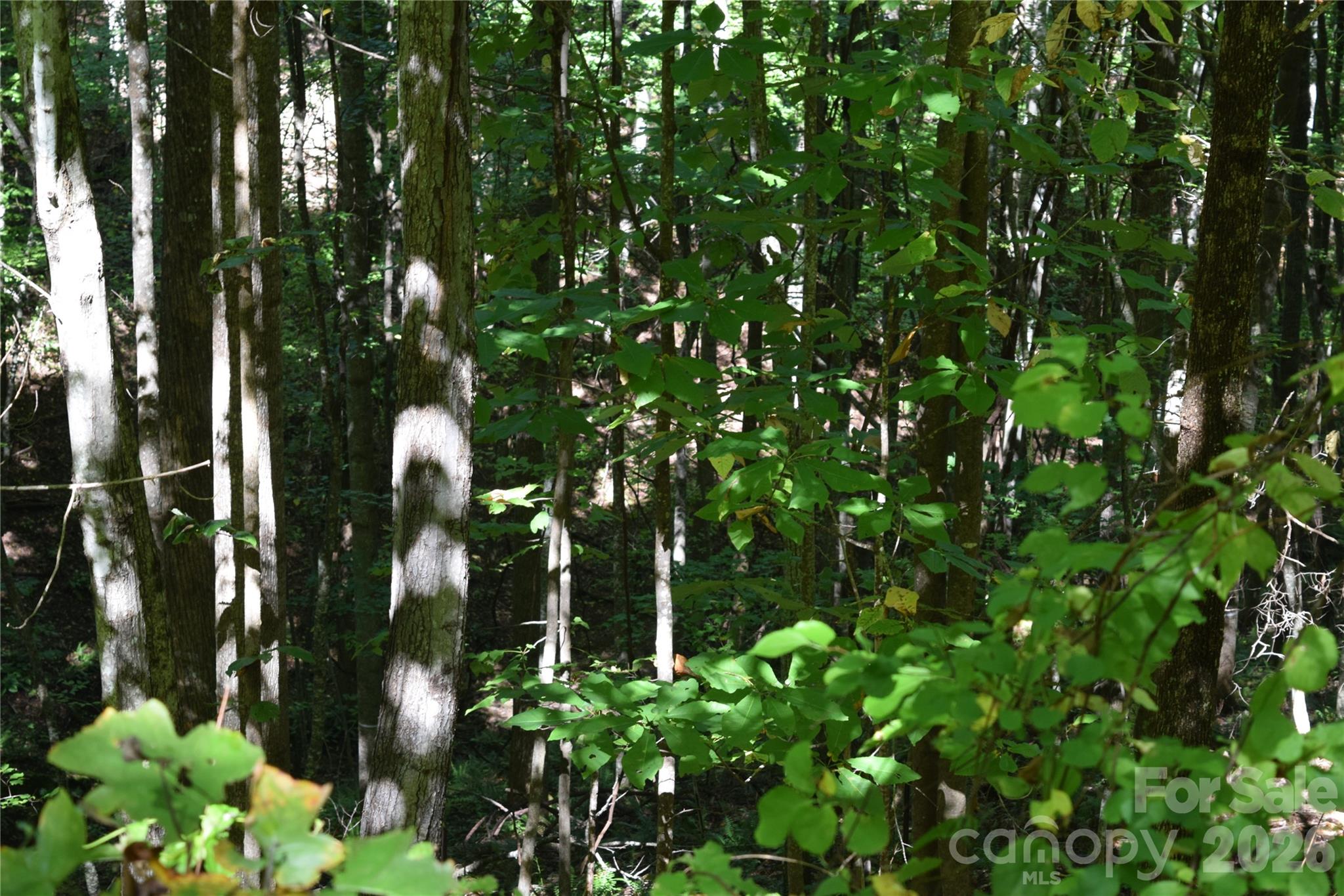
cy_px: 448
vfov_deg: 16.6
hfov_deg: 24.6
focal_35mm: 82
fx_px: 3080
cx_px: 672
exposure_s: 1/60
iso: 560
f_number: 5.6
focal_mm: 55
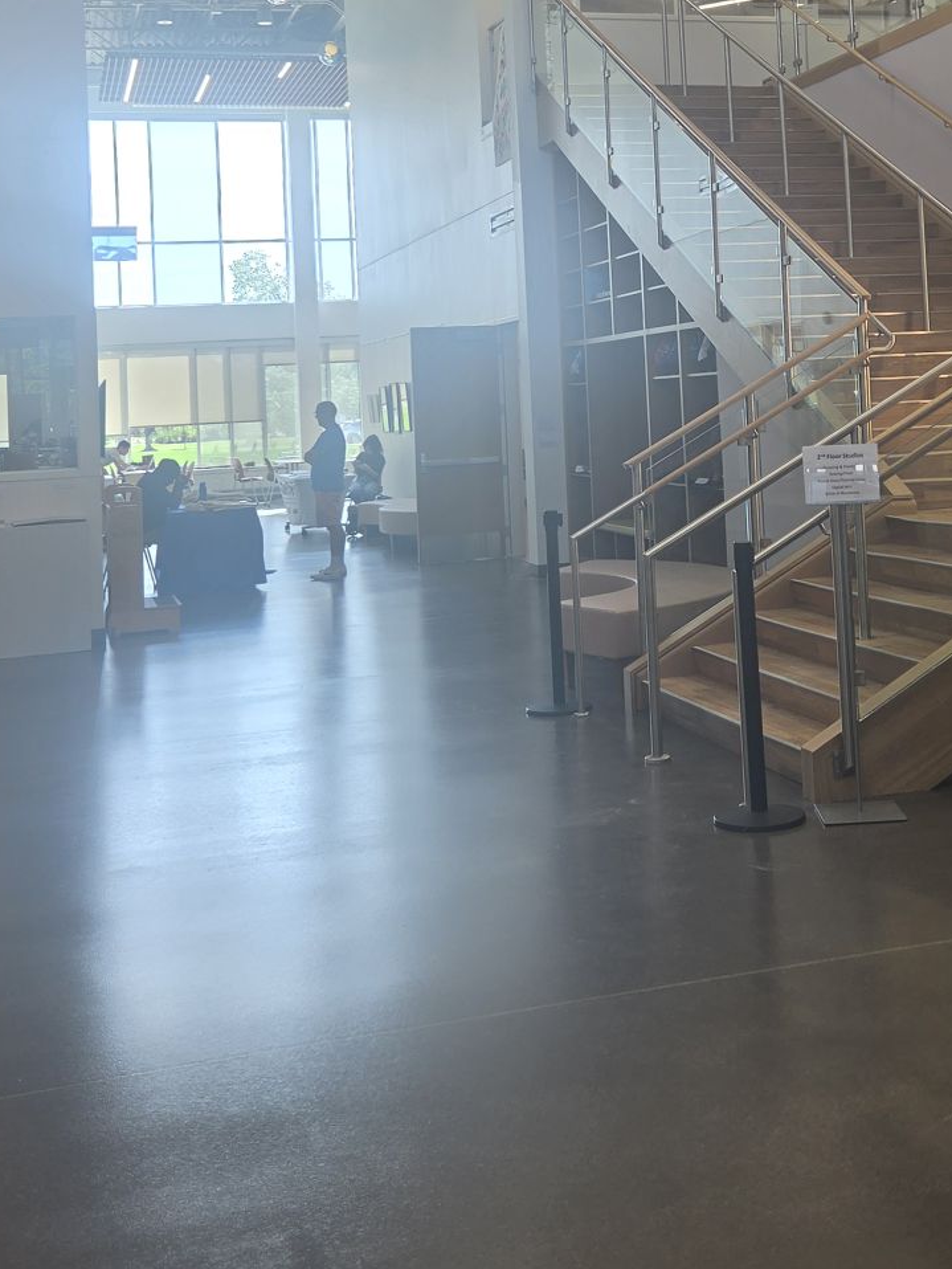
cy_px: 306
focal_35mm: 48
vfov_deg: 38.5
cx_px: 682
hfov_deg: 29.9
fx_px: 1759
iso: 32
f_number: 1.8
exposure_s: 1/120
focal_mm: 5.4
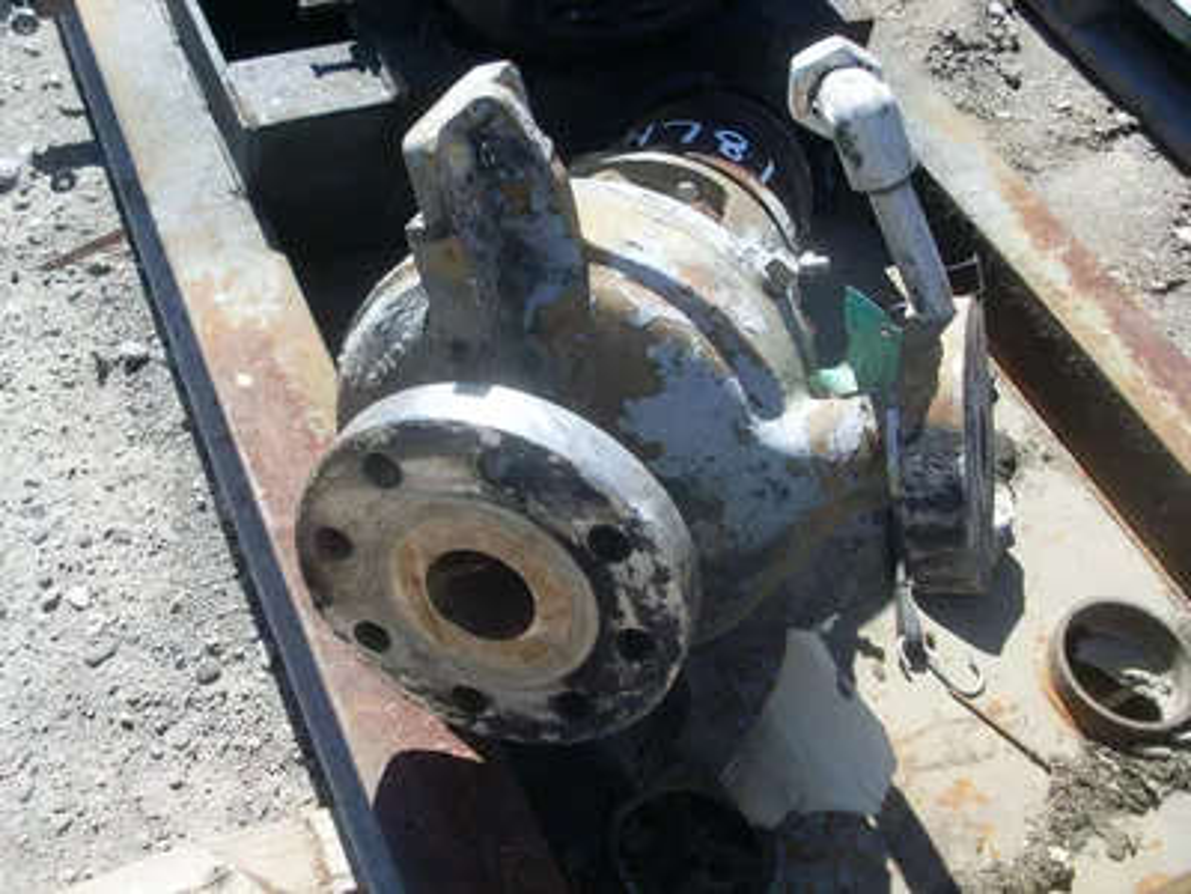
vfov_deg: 37.7
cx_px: 596
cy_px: 447
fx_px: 1307
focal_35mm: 38
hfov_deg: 49.0
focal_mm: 6.3
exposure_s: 1/180
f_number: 7.7
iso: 80
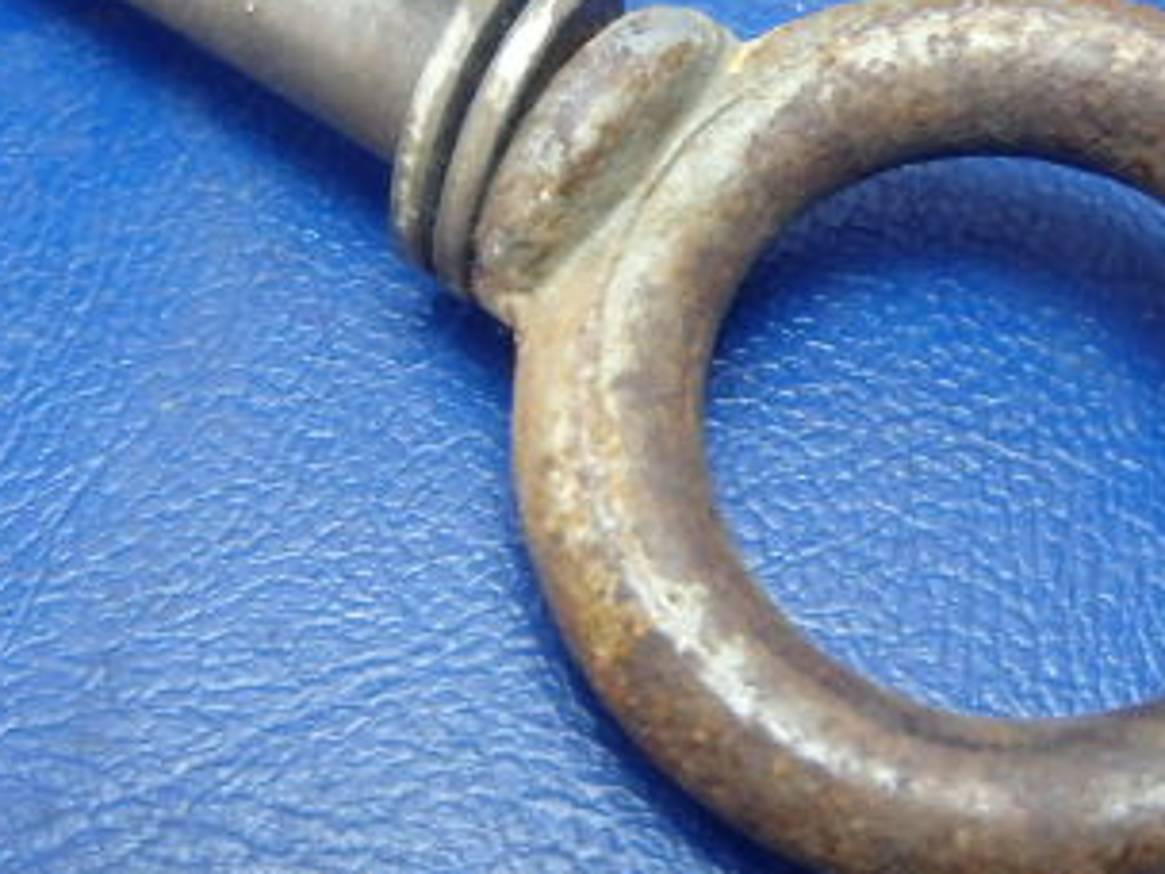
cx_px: 560
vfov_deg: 24.6
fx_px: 1986
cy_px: 257
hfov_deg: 32.7
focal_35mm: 59
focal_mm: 5
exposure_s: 1/30
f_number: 3.9
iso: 640
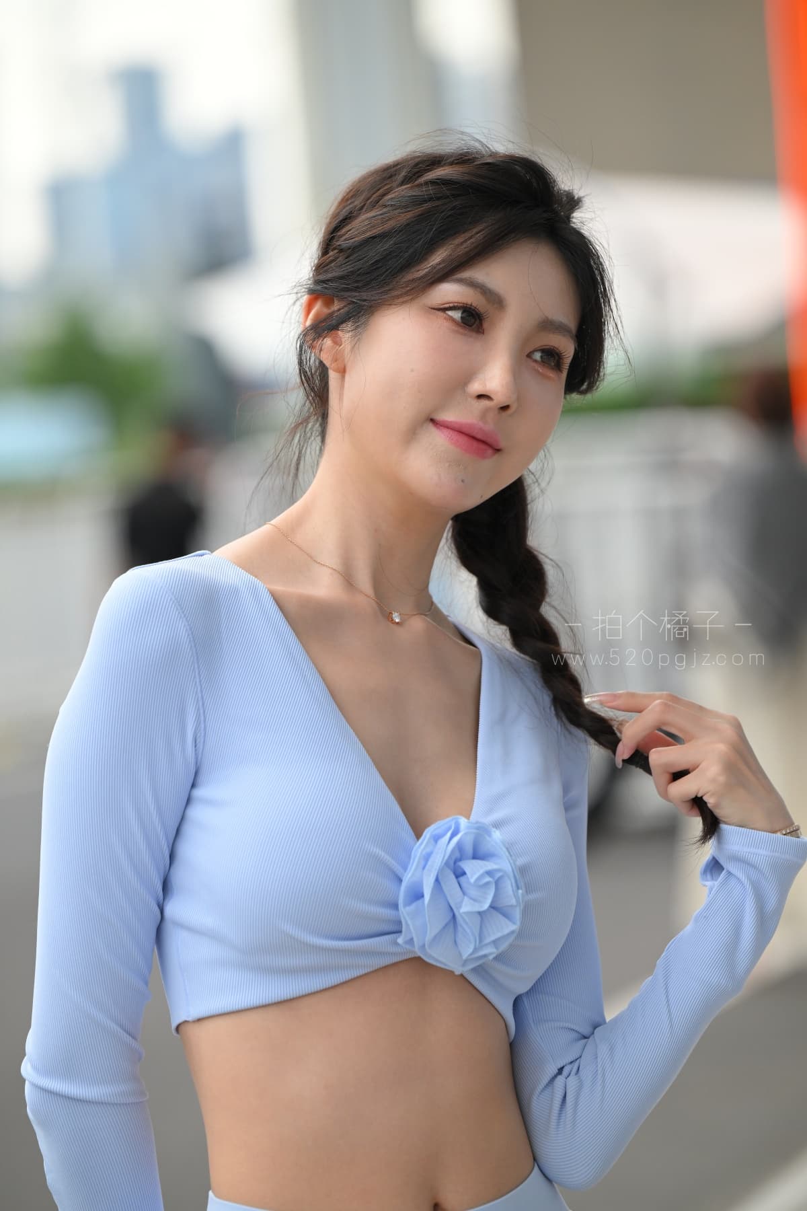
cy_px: 606
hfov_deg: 8.1
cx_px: 404
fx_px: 5716
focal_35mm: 170
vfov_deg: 12.1
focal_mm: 170
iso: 1100
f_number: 4
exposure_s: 1/640
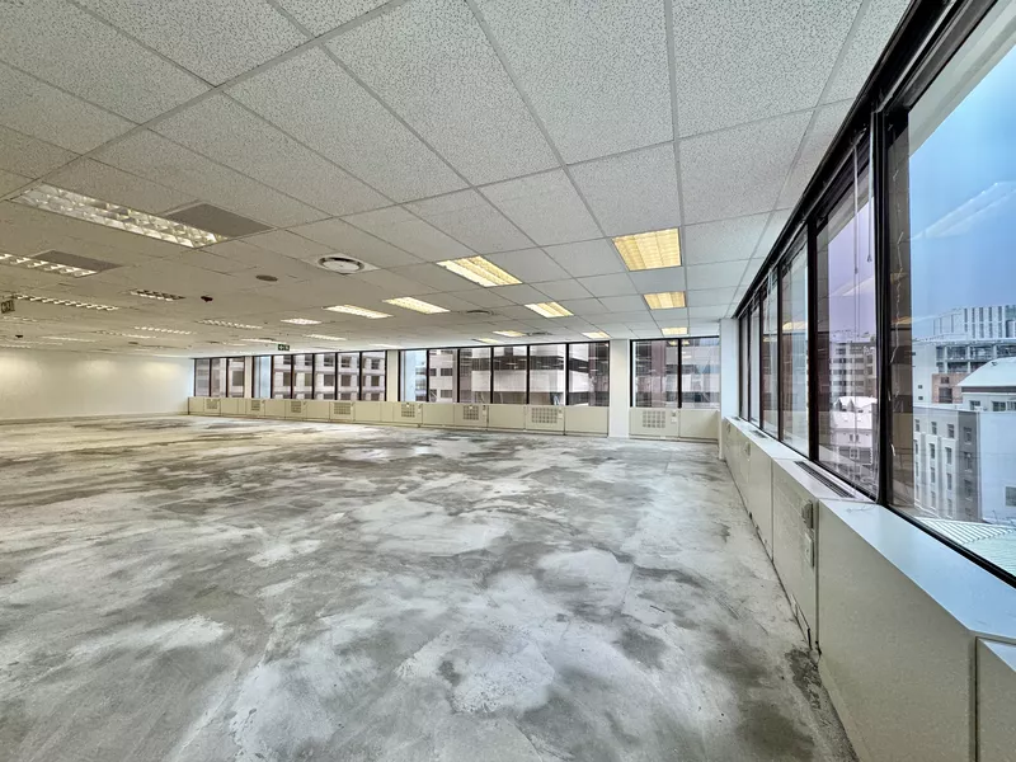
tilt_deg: -0.1
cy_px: 381
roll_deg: -0.2
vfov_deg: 85.7
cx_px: 508
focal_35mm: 14
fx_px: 411
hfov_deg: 102.1
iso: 80
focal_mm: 2.22
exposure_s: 1/100
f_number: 2.2
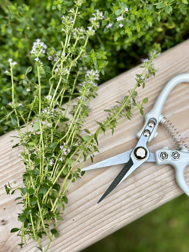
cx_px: 94
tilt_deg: -73.0
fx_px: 349
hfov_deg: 30.3
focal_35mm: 48
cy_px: 126
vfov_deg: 39.7
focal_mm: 6.86
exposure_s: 1/2976
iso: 80
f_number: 1.78
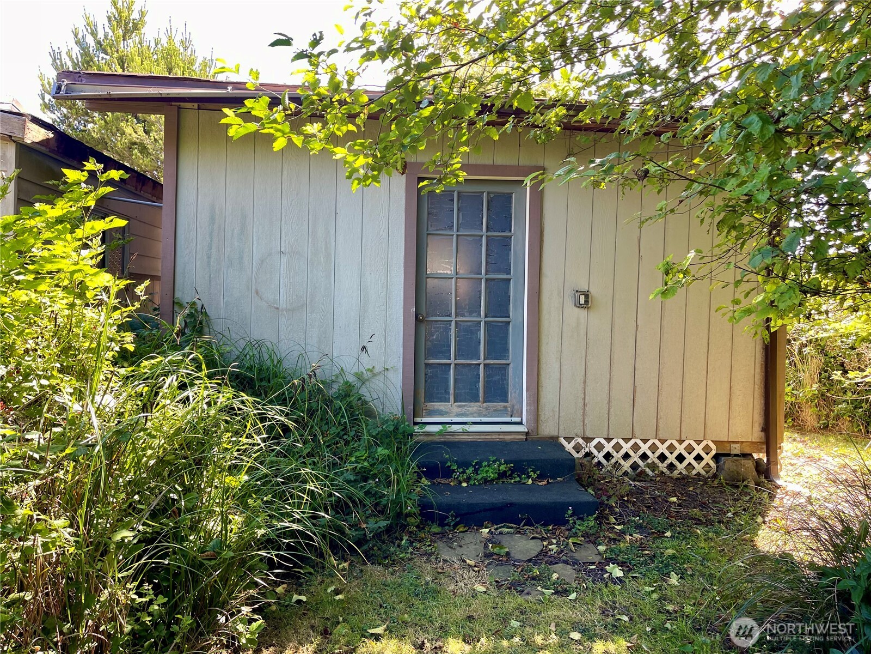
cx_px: 436
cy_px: 327
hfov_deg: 69.4
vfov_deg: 54.9
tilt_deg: -1.1
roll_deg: -2.9
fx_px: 629
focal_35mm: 25
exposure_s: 1/121
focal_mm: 5.1
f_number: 1.6
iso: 50
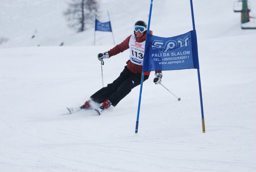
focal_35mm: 225
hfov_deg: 9.1
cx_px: 128
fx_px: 1602
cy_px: 86
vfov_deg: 6.1
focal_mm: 150
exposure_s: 1/1000
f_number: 5
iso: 100
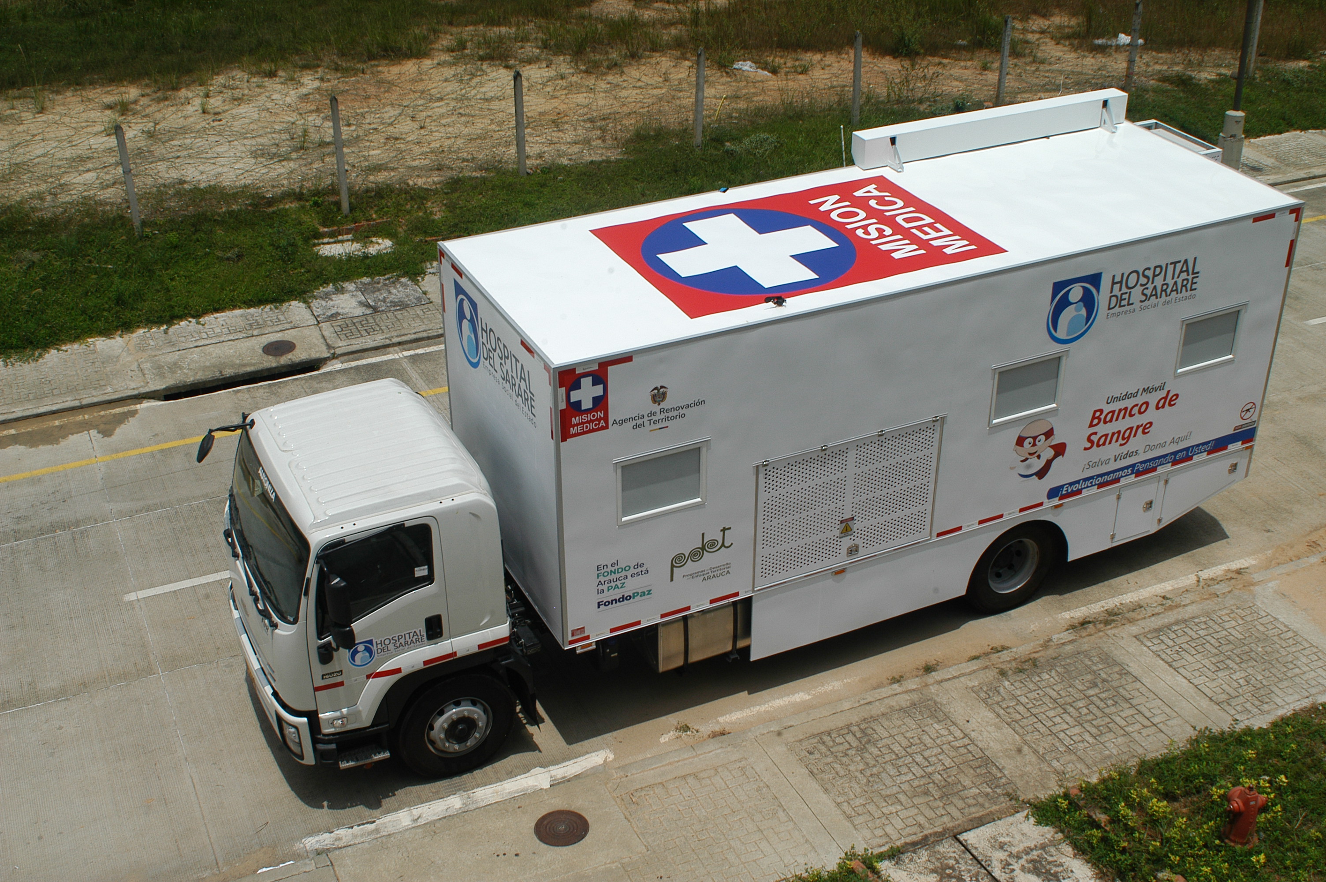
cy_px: 441
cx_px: 663
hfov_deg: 46.4
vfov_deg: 31.8
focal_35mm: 42
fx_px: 1546
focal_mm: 28
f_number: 14
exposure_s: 1/750
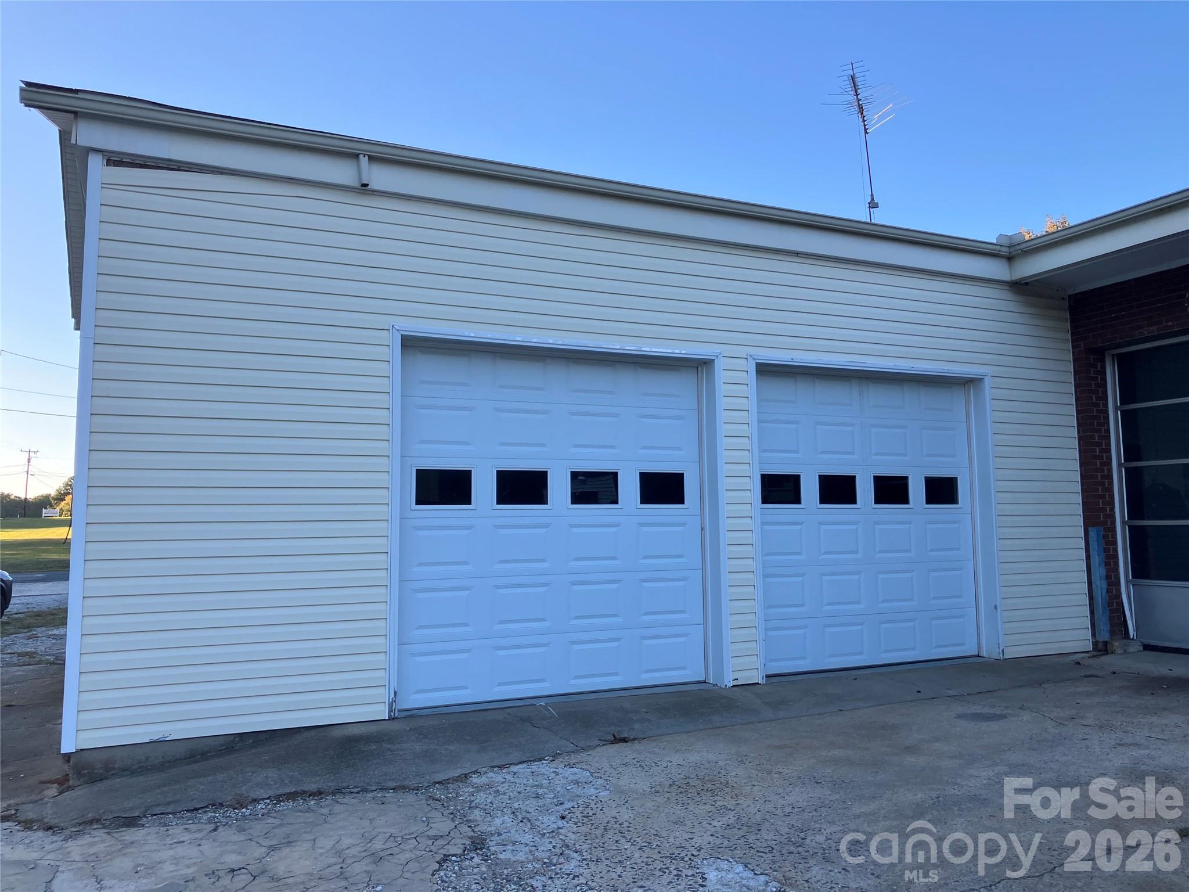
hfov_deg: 63.4
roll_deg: +1.0
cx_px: 594
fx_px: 962
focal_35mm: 28
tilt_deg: +5.7
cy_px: 446
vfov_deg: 49.7
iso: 32
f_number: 1.8
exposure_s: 1/344
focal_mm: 3.99
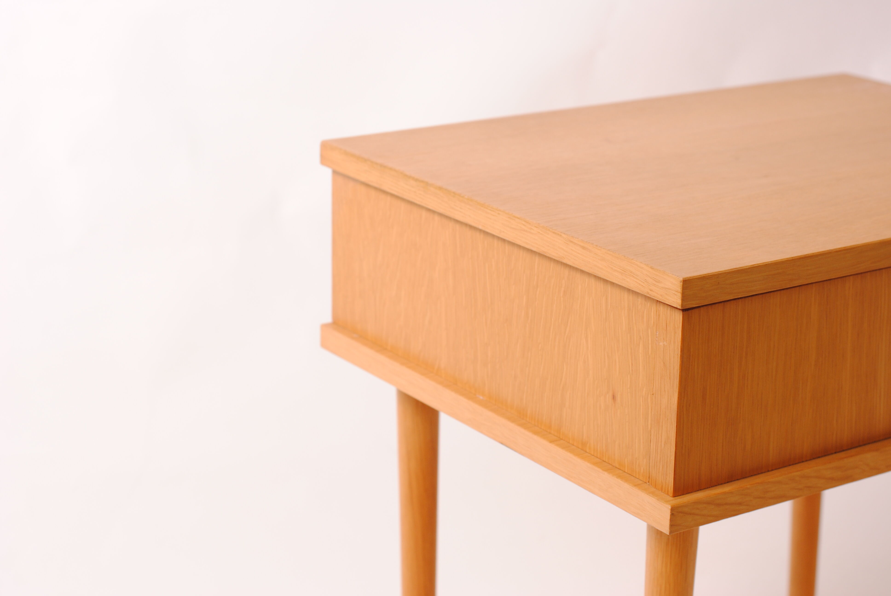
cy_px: 298
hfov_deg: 27.0
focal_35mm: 75
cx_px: 446
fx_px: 1858
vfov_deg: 18.2
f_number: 5.6
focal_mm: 50
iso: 200
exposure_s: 1/50
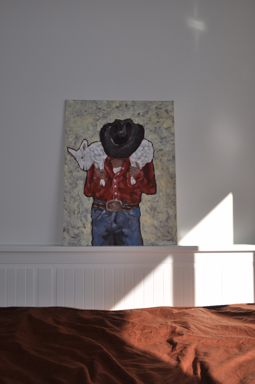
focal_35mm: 33
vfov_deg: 57.3
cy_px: 192
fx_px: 352
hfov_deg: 39.9
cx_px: 128
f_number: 9
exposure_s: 1/200
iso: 200
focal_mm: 22
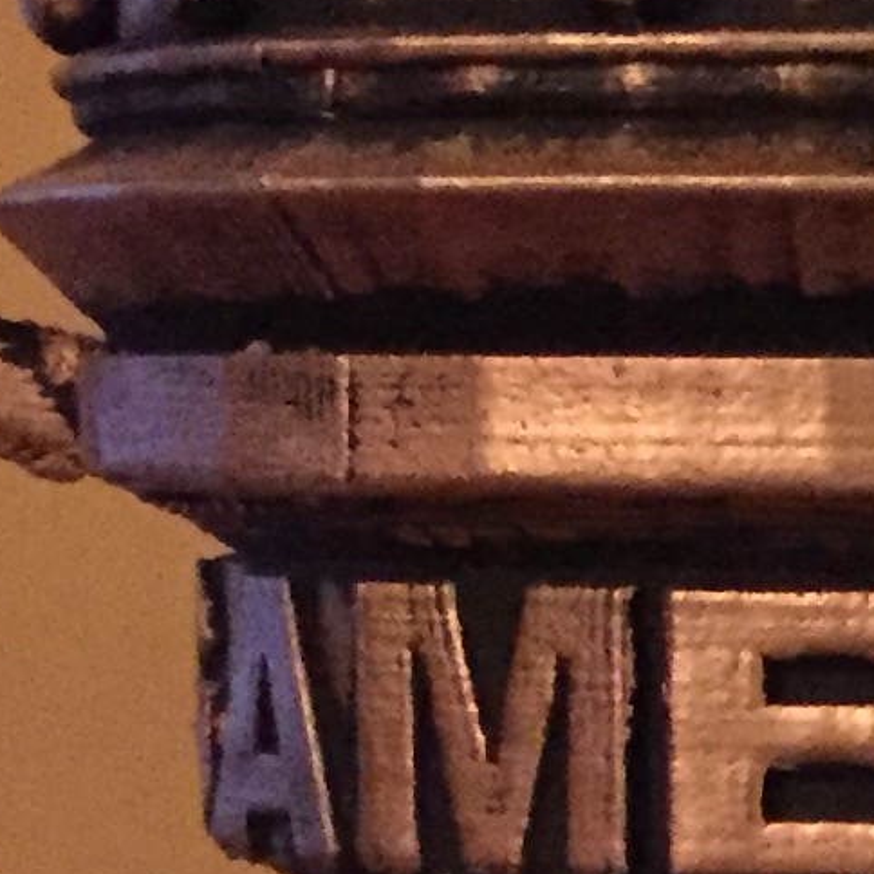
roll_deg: -1.6
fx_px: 4942
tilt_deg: -11.4
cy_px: 1288
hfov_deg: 9.9
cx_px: 1071
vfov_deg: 9.8
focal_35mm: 173
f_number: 2.2
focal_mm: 4.15
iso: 1000
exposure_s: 1/15
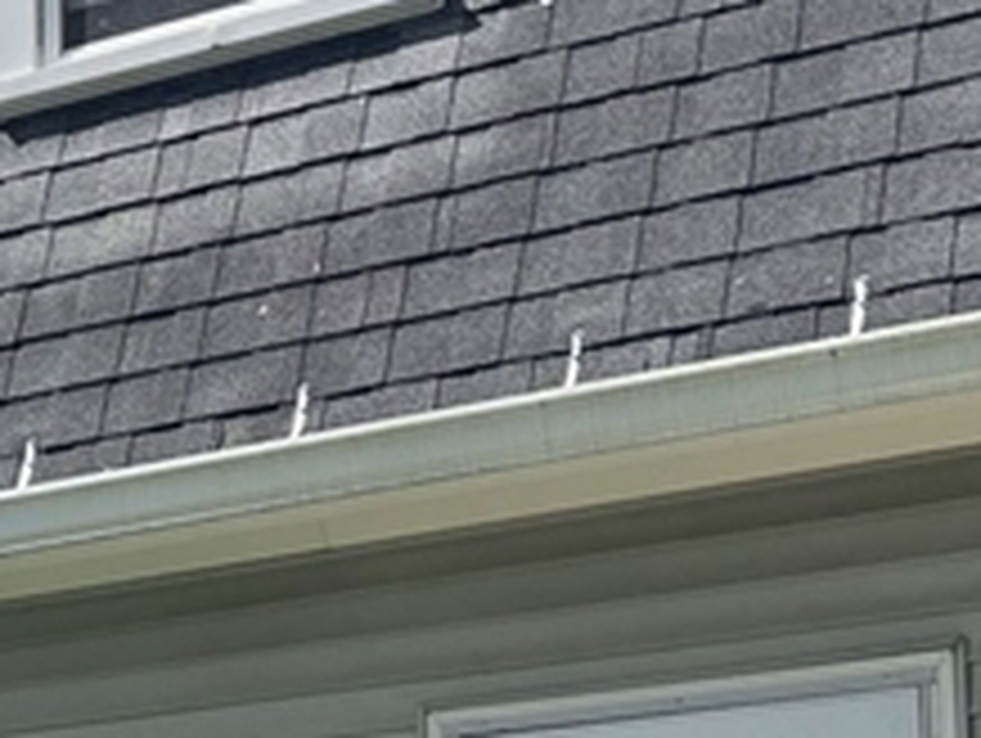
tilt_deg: +8.9
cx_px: -432
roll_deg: -0.6
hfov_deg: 15.1
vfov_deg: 11.8
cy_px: 1008
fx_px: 3461
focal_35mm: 122
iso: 32
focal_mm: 4.2
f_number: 1.6
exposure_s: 1/2451
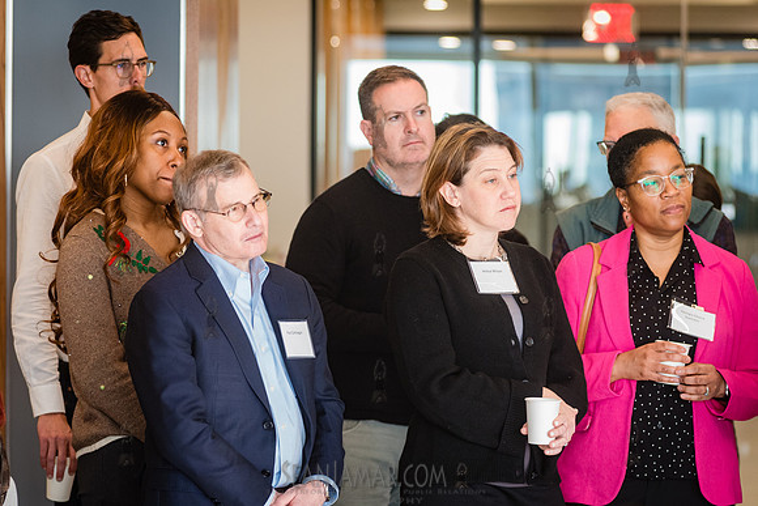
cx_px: 306
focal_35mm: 173
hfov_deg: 11.9
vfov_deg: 7.9
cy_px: 300
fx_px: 3646
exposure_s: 1/200
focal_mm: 145
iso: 2000
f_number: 4
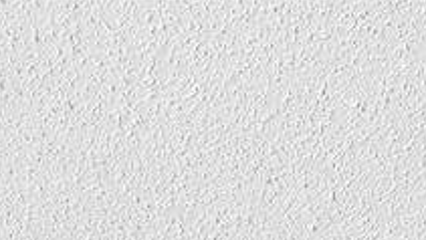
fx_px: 1255
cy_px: 1071
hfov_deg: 19.0
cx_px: 380
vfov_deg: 7.0
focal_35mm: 111
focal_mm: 14
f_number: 8
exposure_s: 1/200
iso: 2500
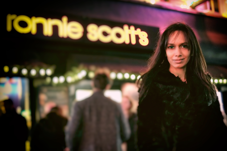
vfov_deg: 25.1
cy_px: 74
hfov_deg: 36.9
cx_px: 114
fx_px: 340
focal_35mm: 54
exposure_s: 1/60
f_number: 1.4
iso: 2000
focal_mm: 35
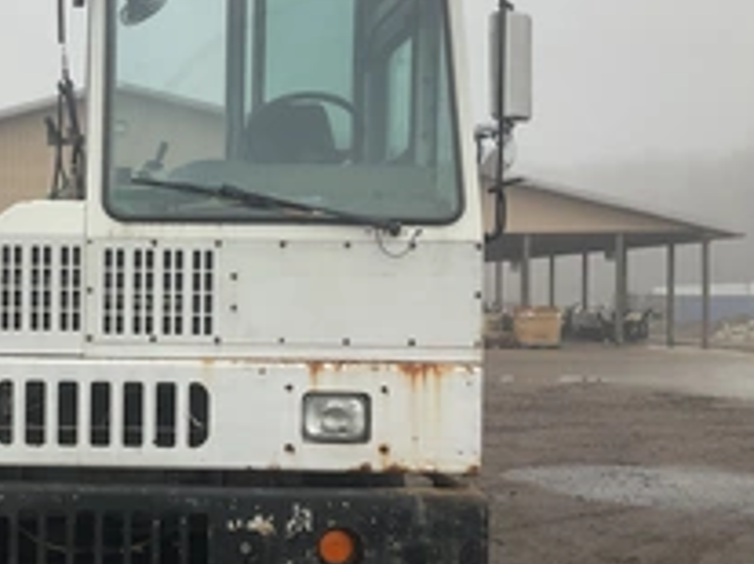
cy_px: 298
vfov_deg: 26.1
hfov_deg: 33.0
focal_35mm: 56
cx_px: 106
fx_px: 1219
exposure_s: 1/642
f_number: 1.8
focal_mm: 3
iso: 25
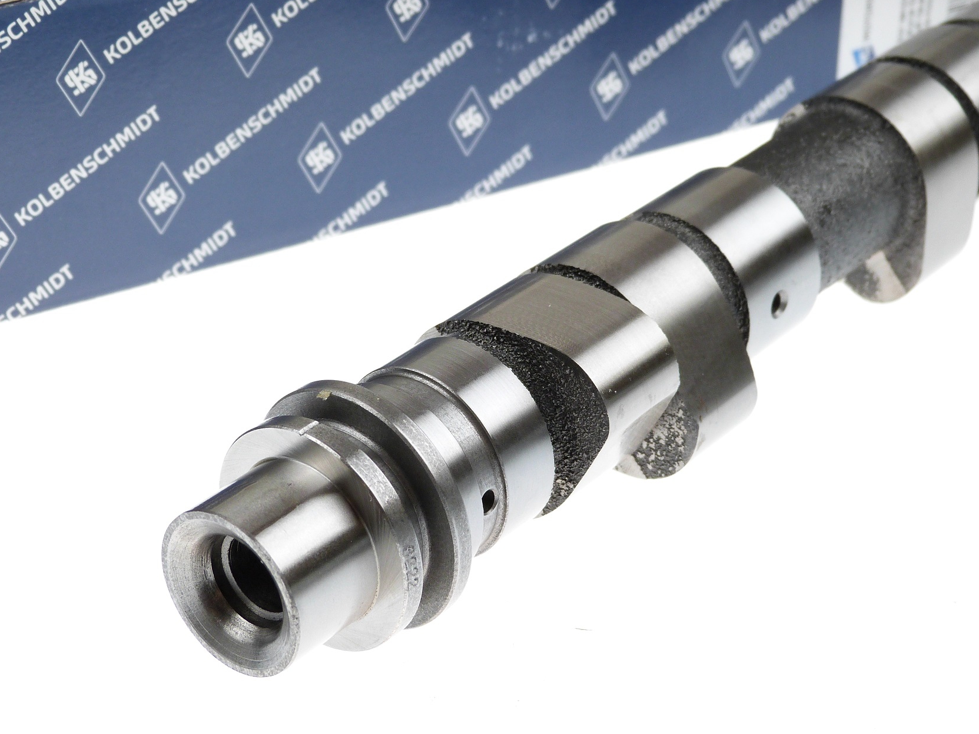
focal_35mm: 83
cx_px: 482
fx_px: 2347
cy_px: 388
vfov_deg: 17.8
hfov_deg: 23.6
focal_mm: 12.4
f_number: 3.3
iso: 100
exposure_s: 1/80
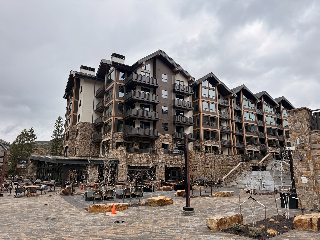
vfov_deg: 56.8
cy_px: 120
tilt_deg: +13.8
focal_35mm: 24
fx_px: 222
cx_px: 160
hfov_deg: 71.6
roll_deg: -0.4
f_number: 1.78
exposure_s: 1/3425
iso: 80
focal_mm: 6.76
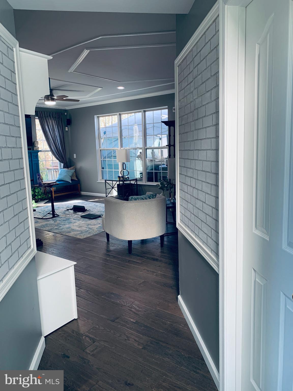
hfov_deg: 53.1
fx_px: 293
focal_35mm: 26
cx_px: 146
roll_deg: +1.5
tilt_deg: -8.8
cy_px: 196
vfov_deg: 67.3
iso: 100
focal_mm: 4.25
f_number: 1.8
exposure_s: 1/78
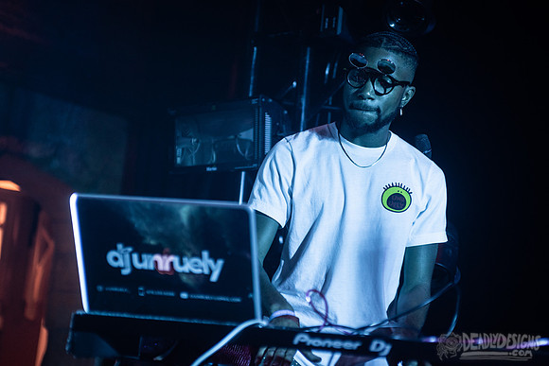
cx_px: 274
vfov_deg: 19.5
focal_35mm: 70
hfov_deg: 28.8
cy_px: 183
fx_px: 1068
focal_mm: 70
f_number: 3.2
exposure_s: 1/250
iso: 1250
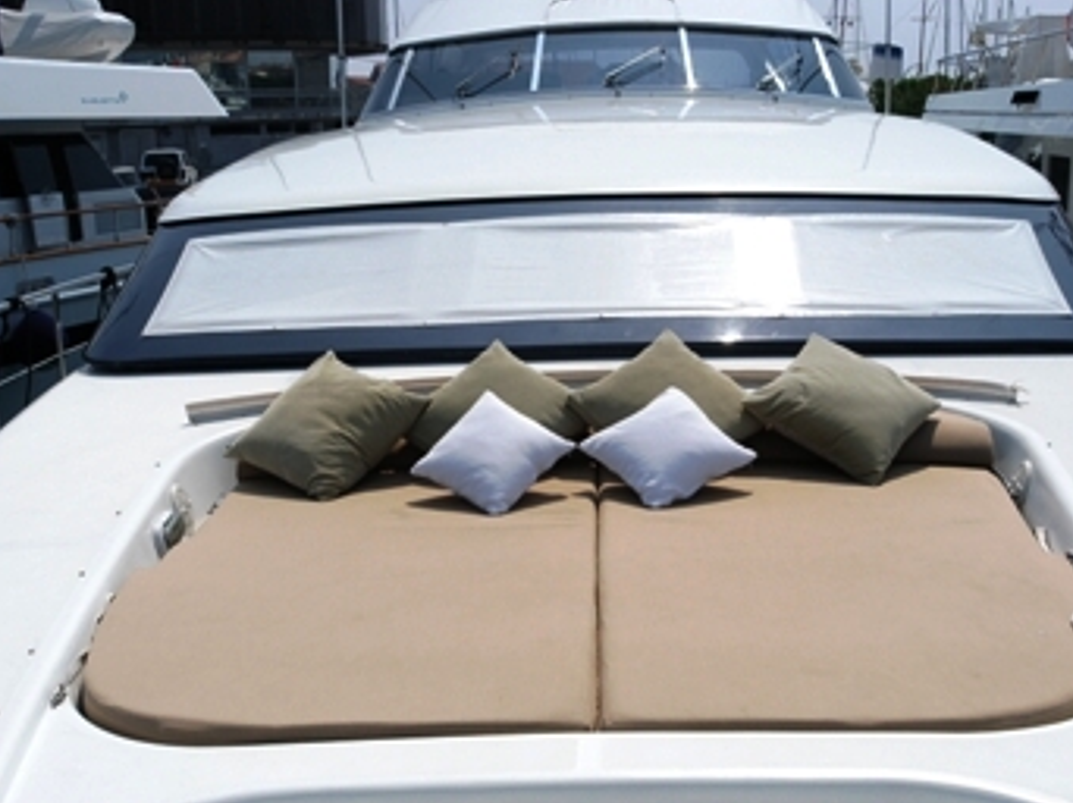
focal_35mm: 46
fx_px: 1425
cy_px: 403
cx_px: 590
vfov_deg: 31.5
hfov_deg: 41.2
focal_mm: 28
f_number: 6.3
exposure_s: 1/2000
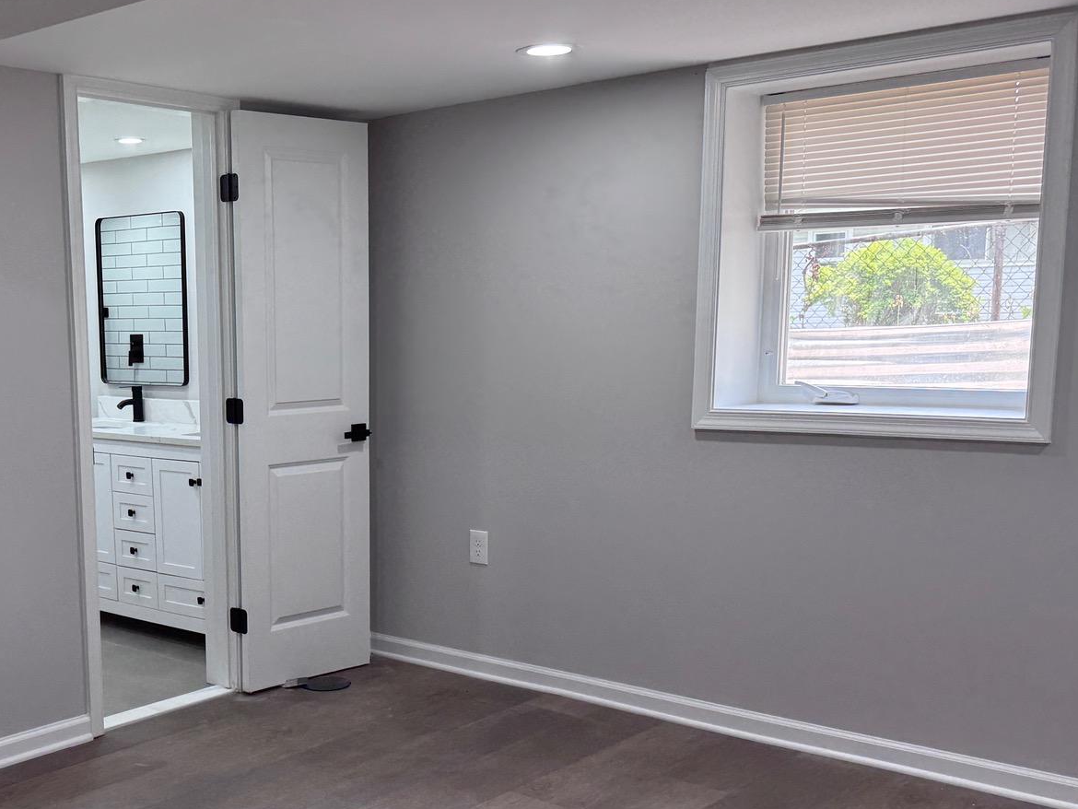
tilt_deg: -8.1
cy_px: 518
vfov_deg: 34.1
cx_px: 277
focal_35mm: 42
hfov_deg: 43.4
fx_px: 1308
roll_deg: +0.5
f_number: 1.78
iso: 100
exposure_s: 1/129
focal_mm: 6.76
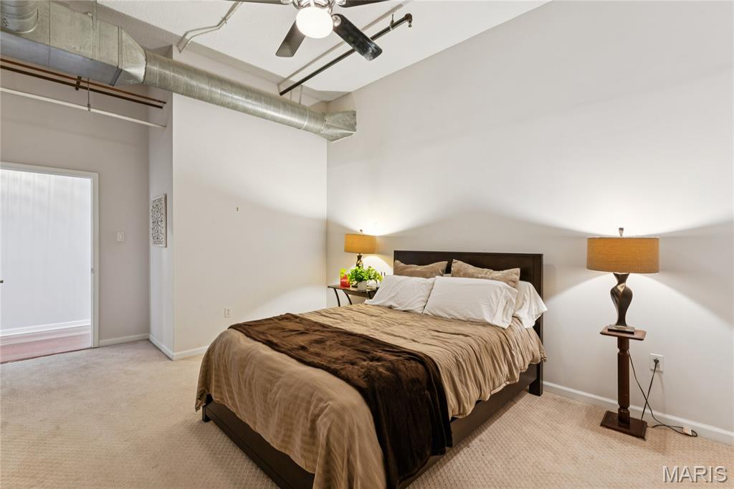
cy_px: 244
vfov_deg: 73.0
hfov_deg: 96.0
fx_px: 330
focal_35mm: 16
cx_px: 367
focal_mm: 16.2
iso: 200
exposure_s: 1.6
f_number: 13
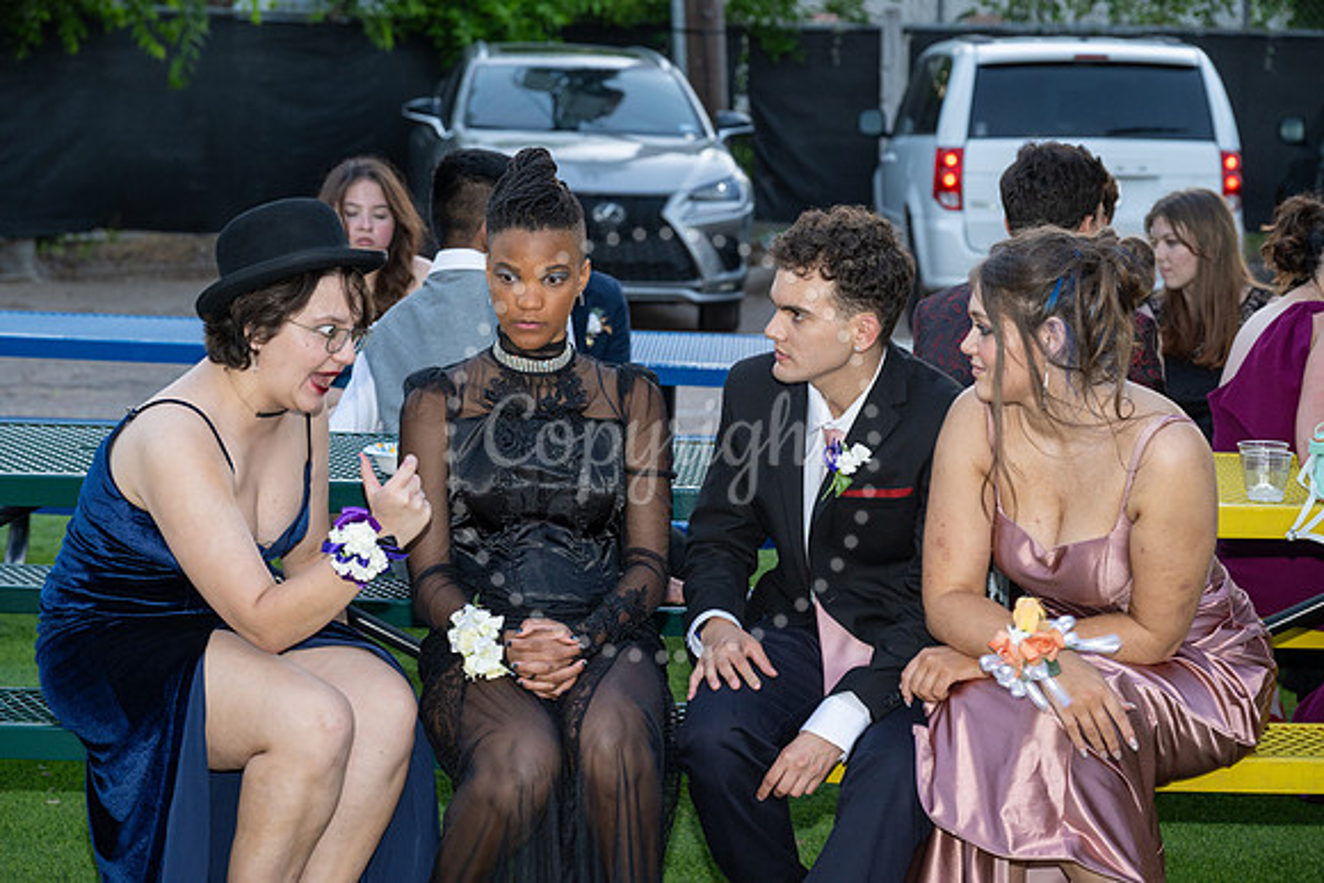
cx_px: 662
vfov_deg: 16.5
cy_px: 442
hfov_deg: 24.5
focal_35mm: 83
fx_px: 3053
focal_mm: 83
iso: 640
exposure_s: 1/60
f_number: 5.6
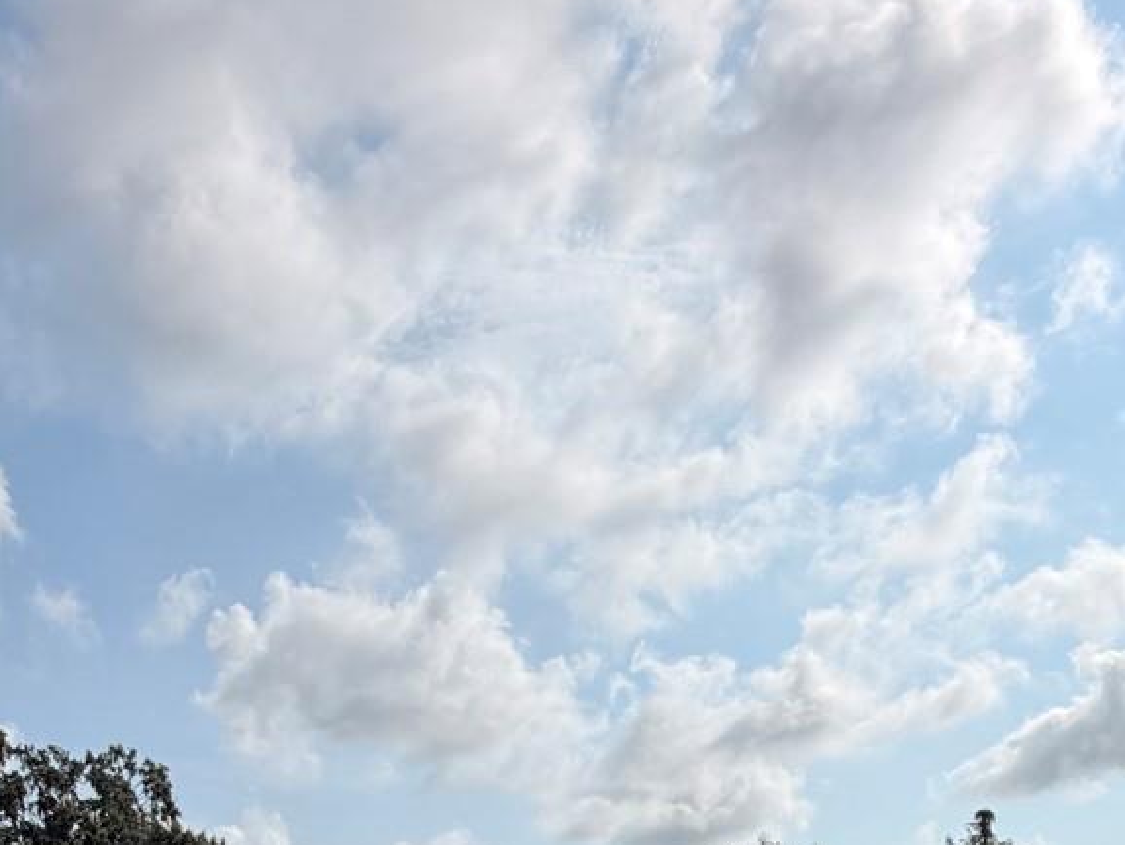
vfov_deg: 30.3
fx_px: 1268
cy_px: 1061
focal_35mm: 39
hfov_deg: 47.5
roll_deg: -0.1
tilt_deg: -0.7
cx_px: 437
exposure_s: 1/1961
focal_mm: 2.22
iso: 20
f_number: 2.2
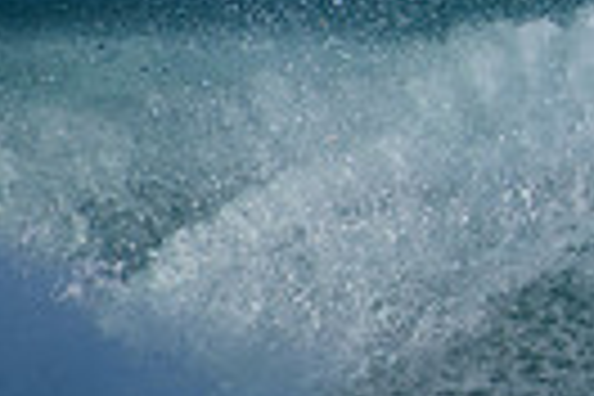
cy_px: -110
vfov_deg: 0.6
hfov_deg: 0.9
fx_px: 36198
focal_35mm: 2194
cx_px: 1156
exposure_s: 1/2000
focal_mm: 500
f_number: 5.6
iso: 200
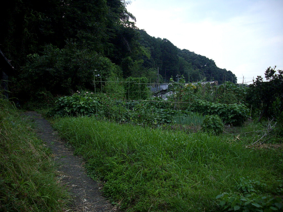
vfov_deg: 38.7
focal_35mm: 37
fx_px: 303
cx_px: 142
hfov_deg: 50.1
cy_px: 106
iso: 160
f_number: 2.8
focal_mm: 6.2
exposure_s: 1/80
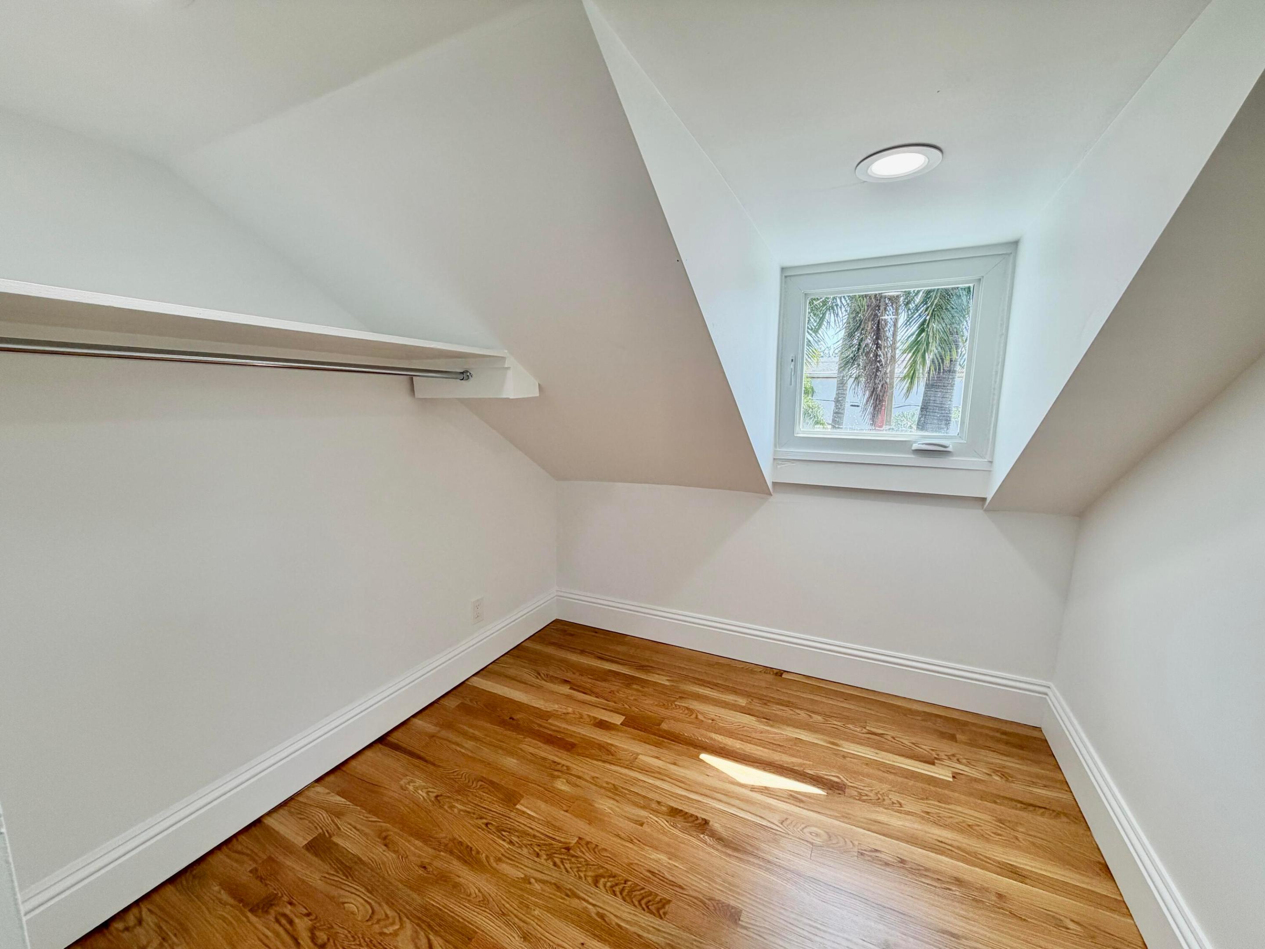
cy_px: 474
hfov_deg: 102.1
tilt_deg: -7.7
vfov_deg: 85.7
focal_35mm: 14
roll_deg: -0.5
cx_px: 632
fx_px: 512
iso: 50
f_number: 2.2
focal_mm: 2.22
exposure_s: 1/160
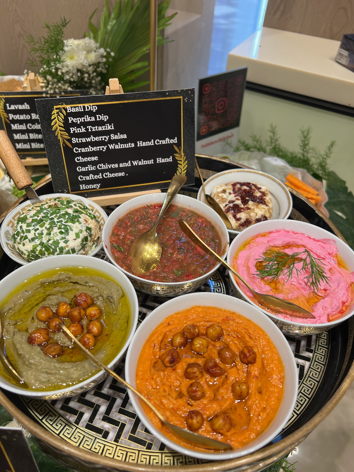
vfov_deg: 67.3
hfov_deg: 53.1
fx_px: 355
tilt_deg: -44.8
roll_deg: -2.7
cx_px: 177
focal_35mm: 26
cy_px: 236
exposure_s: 1/111
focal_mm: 5.7
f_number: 1.5
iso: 32
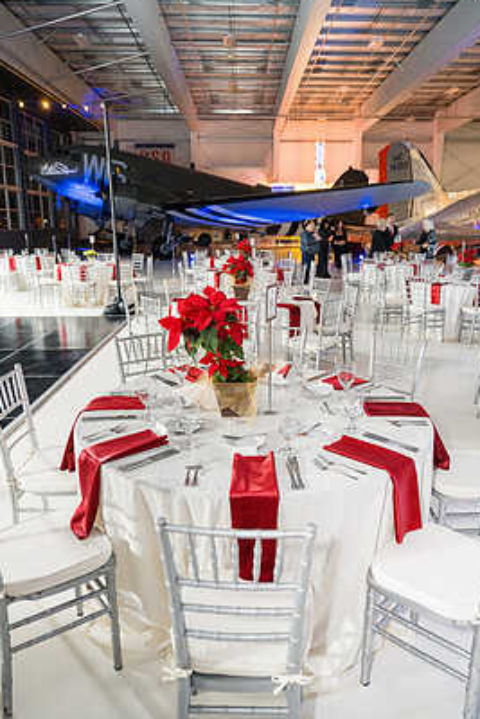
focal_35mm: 27
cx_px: 253
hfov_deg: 47.9
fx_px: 539
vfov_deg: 67.3
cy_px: 349
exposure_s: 1/250
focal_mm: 24
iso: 3200
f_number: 2.8
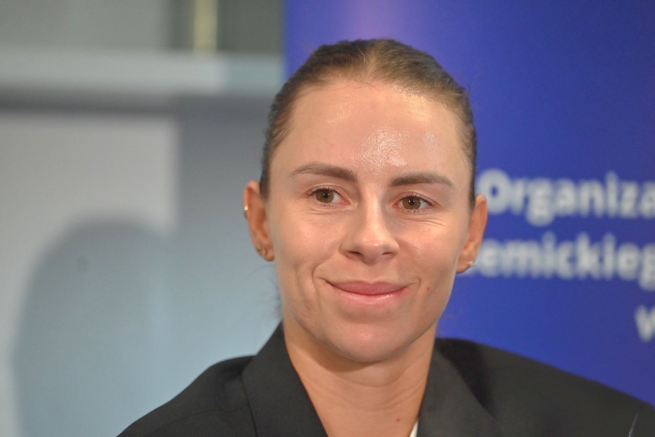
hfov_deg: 11.4
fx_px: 3275
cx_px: 328
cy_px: 218
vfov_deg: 7.6
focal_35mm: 180
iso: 2200
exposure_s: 1/323
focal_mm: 180
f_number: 2.8
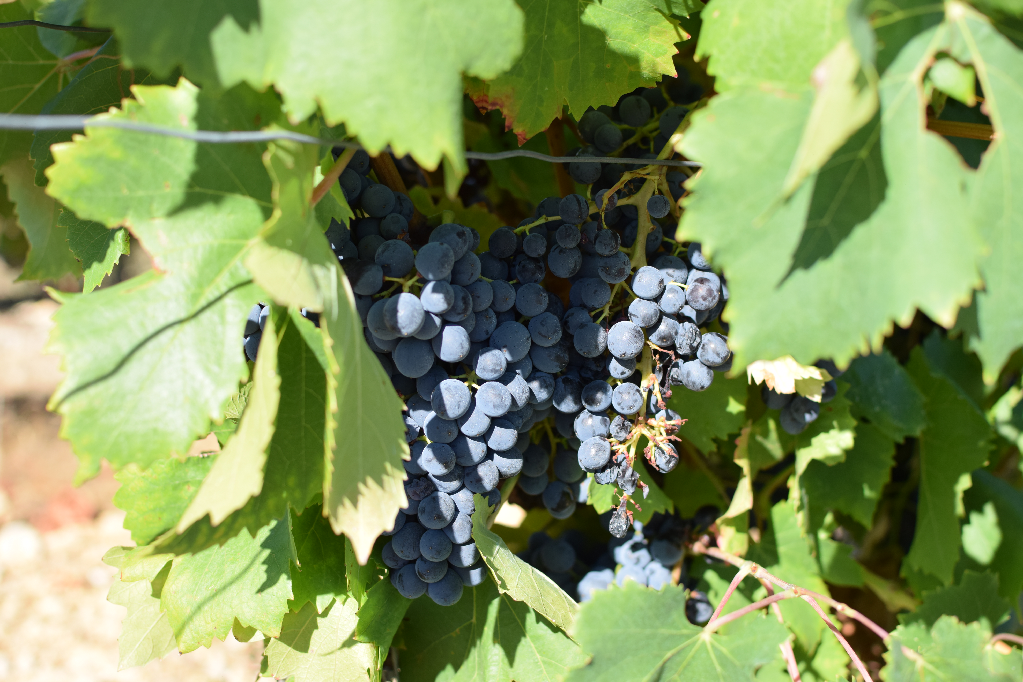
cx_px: 512
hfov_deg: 37.9
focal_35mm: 52
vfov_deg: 25.8
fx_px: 1492
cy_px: 341
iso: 200
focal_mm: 35
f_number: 3.5
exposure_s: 1/1000
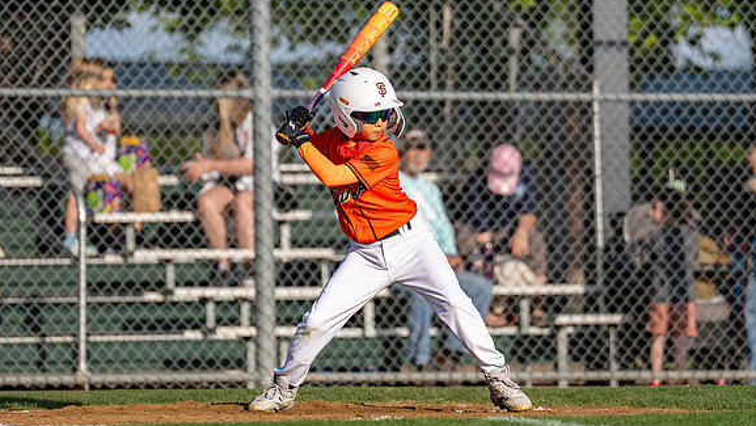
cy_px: 176
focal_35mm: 367
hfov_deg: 5.9
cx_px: 359
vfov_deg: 3.3
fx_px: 7359
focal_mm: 200
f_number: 2.8
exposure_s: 1/3200
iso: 160
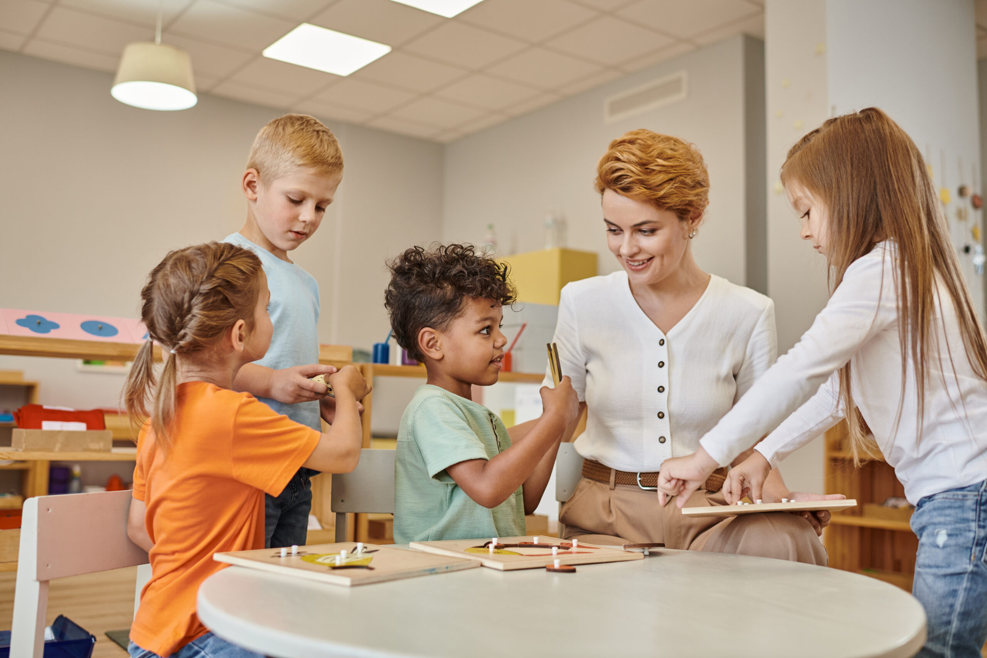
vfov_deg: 37.9
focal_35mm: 35
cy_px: 329
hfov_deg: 54.4
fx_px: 960
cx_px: 494
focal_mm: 35
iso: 400
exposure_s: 1/200
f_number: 2.8
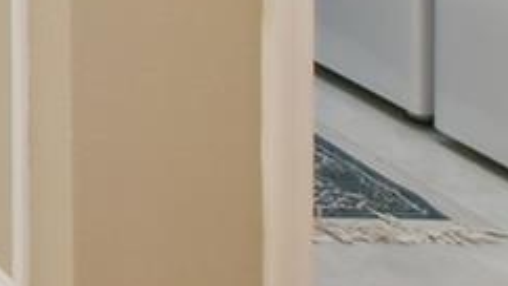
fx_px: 1401
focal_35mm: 104
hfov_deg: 13.6
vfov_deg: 9.5
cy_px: -519
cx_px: -766
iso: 100
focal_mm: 10
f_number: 7.1
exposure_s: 1/13
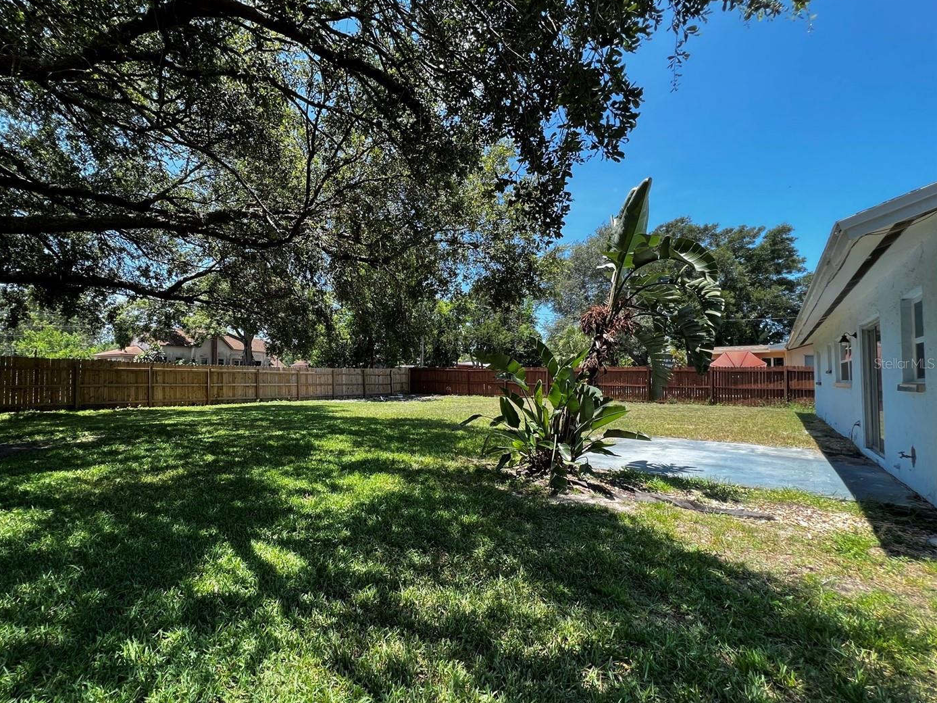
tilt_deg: +3.0
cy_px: 363
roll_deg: +0.9
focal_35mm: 15
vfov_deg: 81.7
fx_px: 406
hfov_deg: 97.4
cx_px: 397
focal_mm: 1.57
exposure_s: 1/338
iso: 32
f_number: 1.8
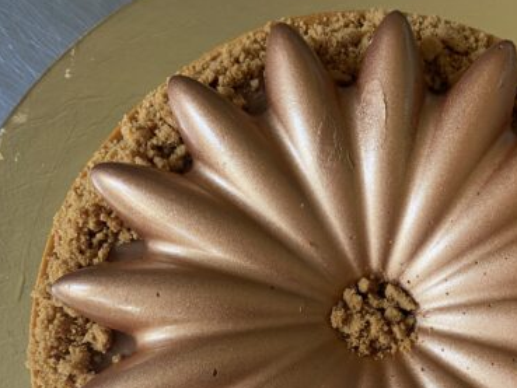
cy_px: 321
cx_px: 375
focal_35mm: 47
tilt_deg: -82.5
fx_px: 702
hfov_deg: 39.5
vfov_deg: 30.0
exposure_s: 1/60
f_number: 1.8
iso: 125
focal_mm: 4.25
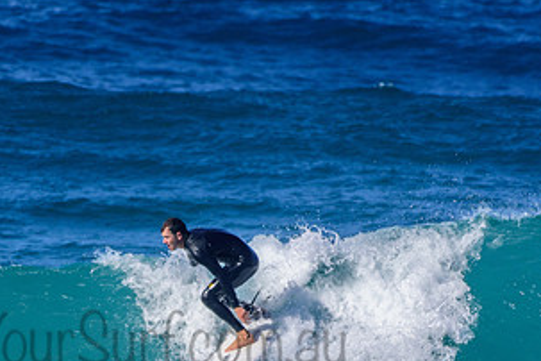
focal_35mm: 1435
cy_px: 323
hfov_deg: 1.4
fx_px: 21563
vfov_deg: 1.0
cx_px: 157
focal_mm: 500
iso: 280
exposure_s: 1/2000
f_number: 5.6
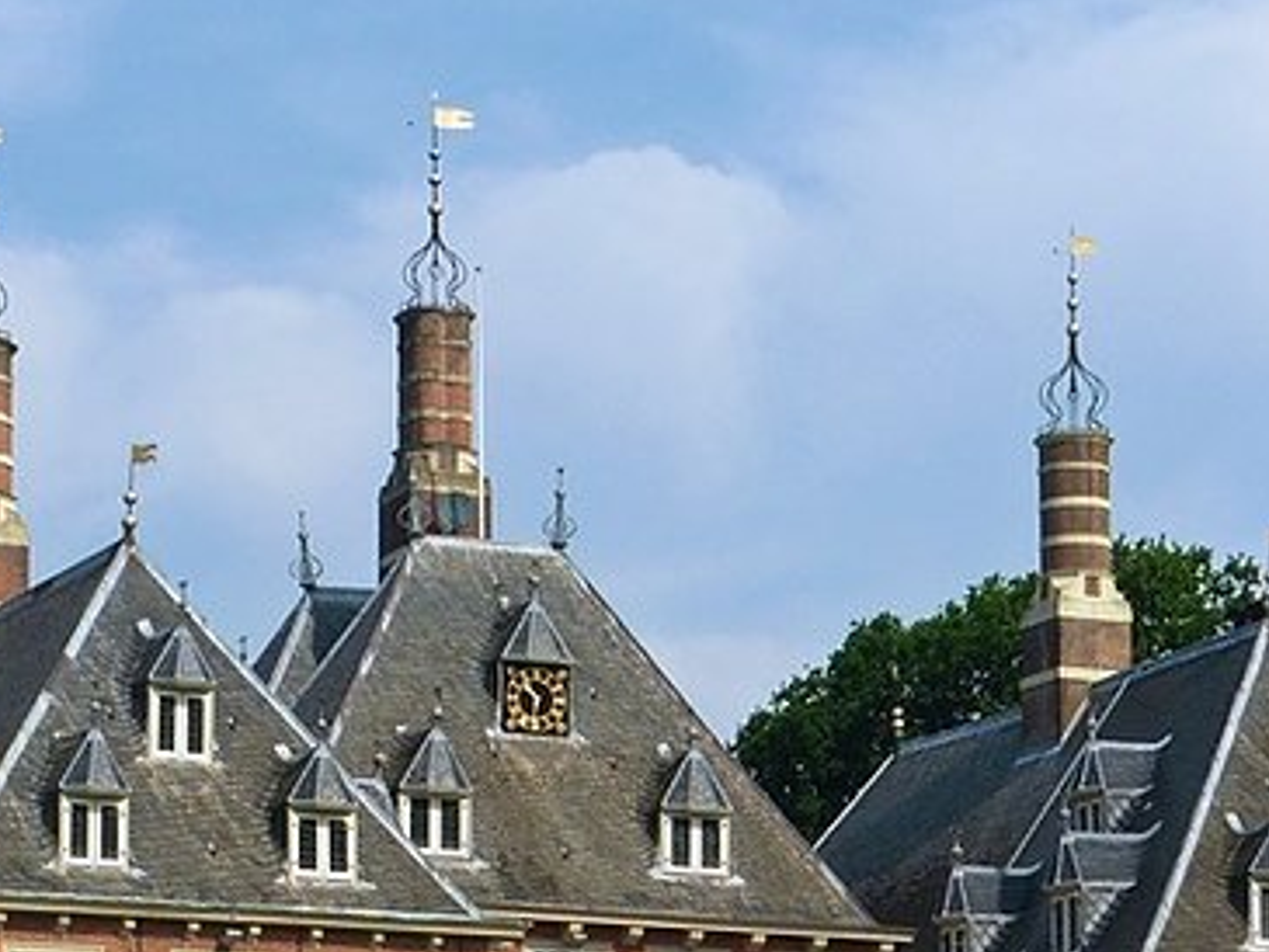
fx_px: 4877
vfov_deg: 11.0
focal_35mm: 133
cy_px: 964
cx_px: 681
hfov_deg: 14.8
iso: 100
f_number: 5.6
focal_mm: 9.7
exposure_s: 1/640
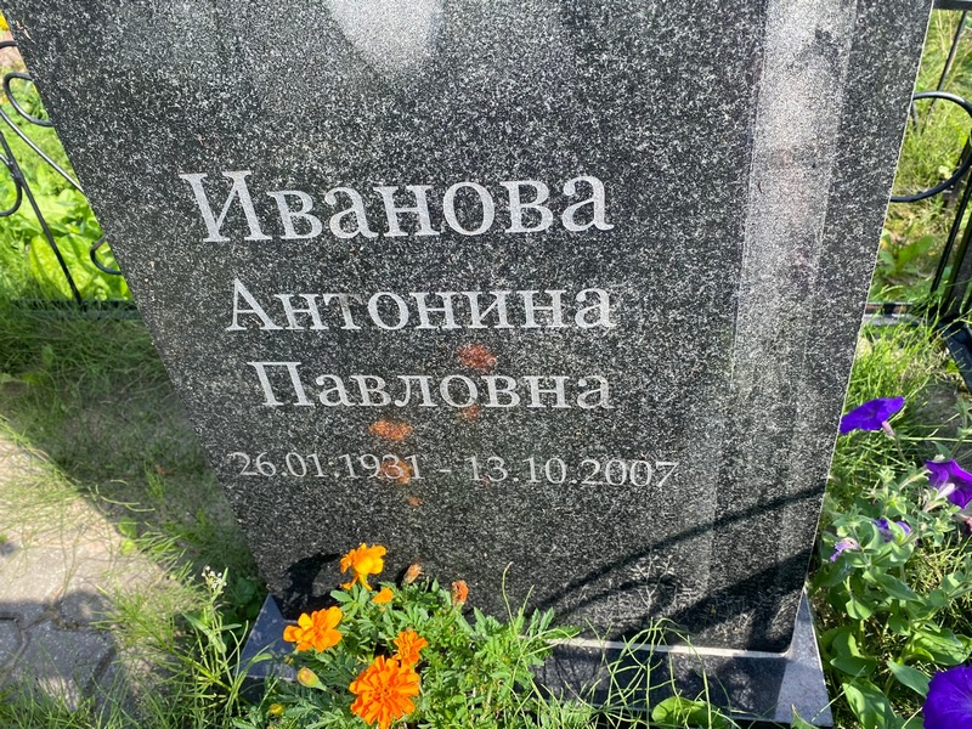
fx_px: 730
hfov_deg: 67.3
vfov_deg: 53.1
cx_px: 486
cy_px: 364
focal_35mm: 26
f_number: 1.8
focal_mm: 4.25
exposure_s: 1/508
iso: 32
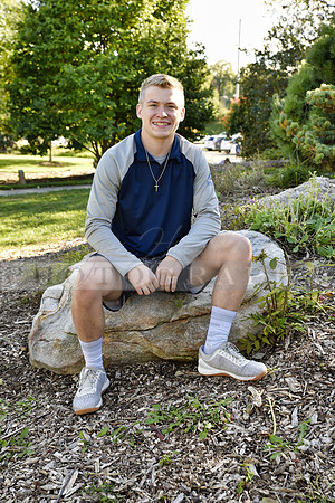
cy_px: 252
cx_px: 168
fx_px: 726
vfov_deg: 38.2
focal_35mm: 52
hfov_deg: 26.0
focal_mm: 52
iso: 200
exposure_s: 1/125
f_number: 5.6
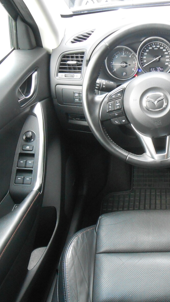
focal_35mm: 38
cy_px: 150
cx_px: 159
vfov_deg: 52.8
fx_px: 305
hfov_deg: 29.6
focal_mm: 4.6
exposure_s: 1/30
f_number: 3.5
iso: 320
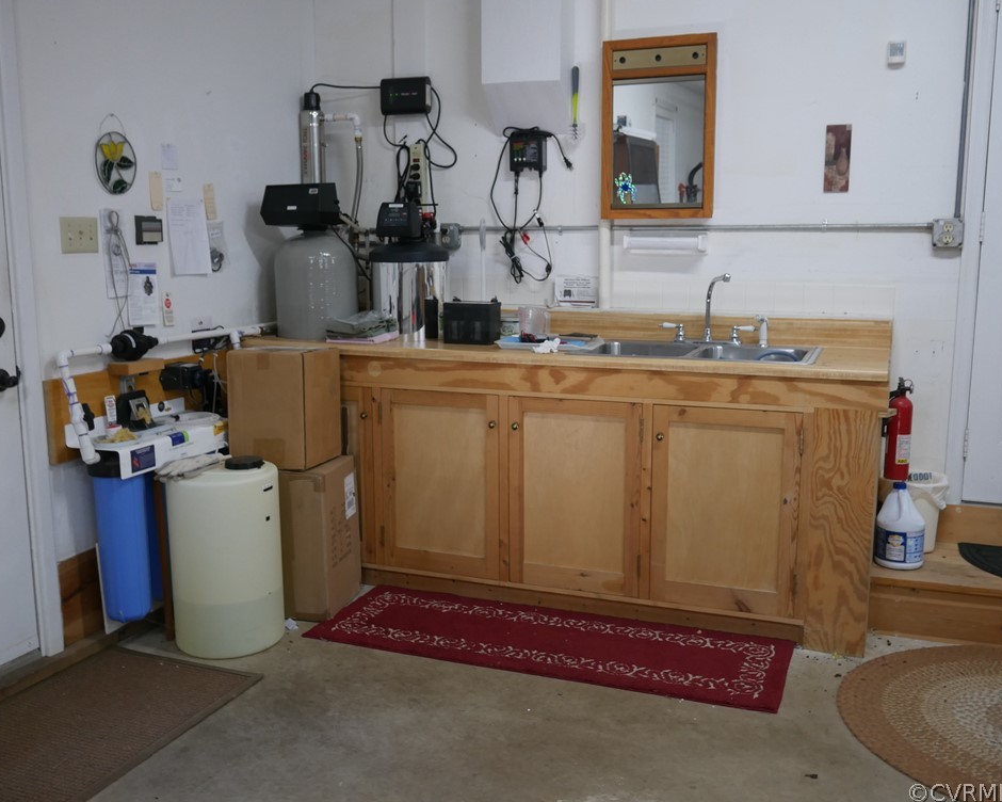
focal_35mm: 34
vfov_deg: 43.4
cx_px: 486
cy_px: 401
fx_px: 1008
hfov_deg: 52.8
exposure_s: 1/60
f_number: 3.6
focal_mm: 16
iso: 800
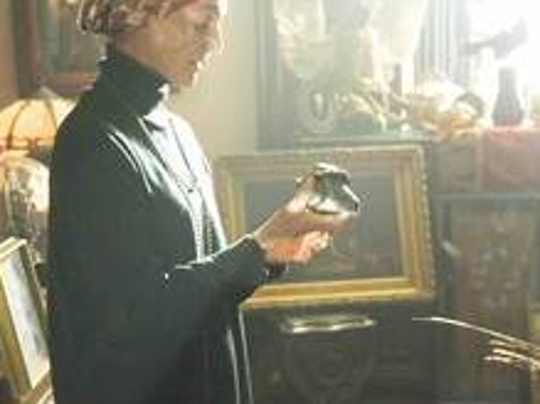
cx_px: 239
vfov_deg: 19.0
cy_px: 288
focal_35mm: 77
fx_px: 1201
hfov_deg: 25.3
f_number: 4
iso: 8000
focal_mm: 35
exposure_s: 1/80
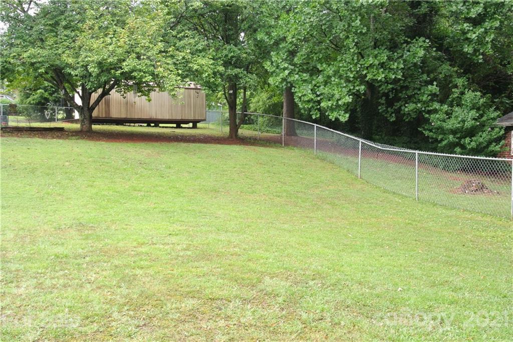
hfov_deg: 51.9
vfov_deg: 36.0
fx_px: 528
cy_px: 171
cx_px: 256
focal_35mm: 37
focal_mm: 14
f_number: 10
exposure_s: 1/60
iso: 400
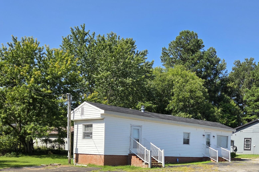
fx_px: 331
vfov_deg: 28.2
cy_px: 152
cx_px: 212
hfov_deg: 40.7
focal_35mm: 46
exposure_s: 1/3026
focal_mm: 5.4
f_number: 1.8
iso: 80
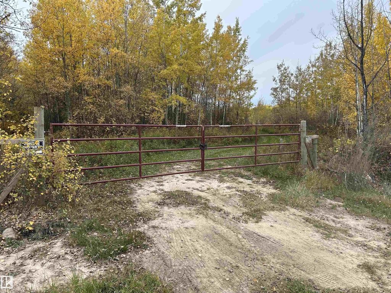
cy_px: 146
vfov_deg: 53.1
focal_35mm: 26
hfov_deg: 67.3
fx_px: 294
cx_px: 196
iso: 50
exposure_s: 1/1238
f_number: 1.5
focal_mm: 5.7
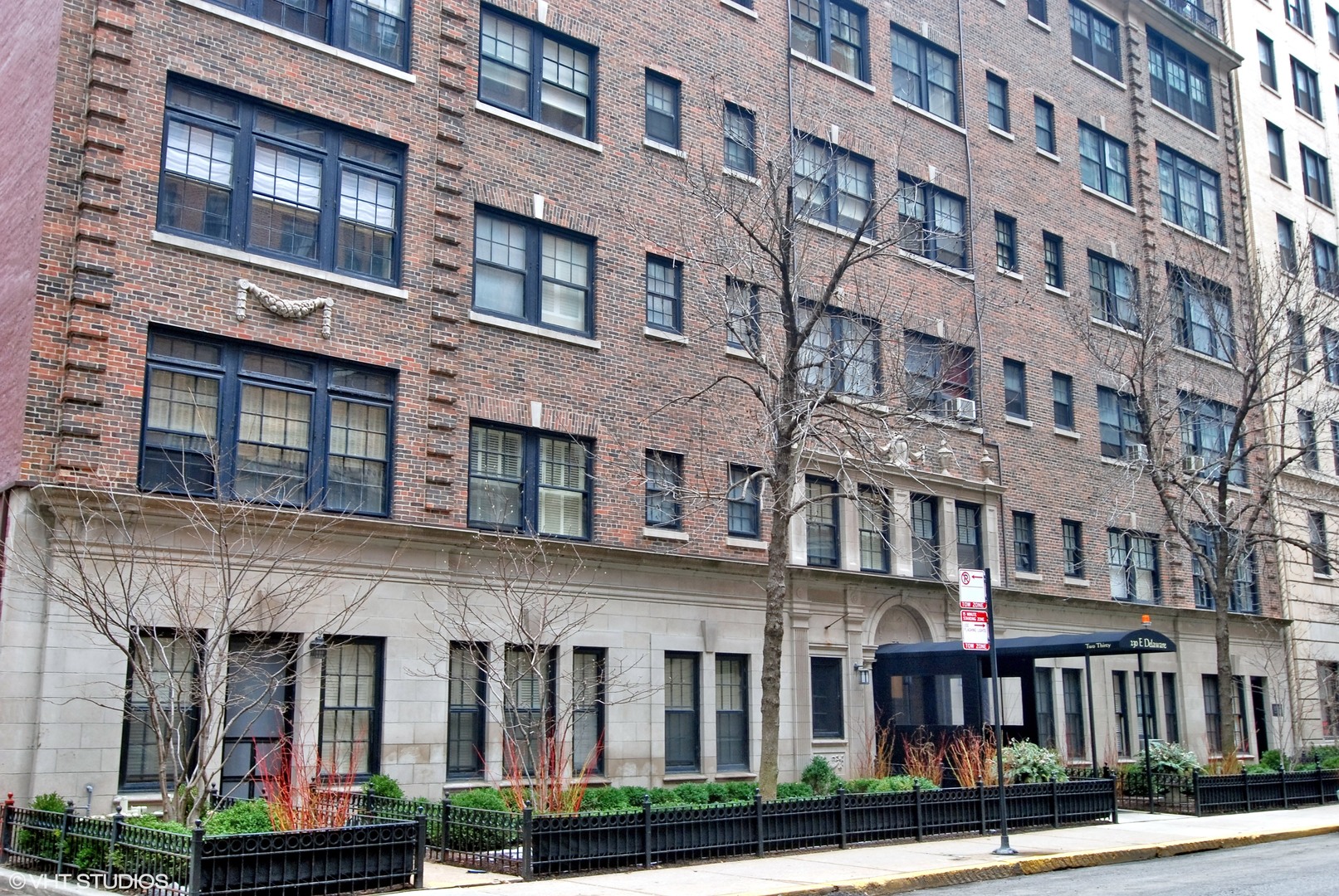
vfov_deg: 37.0
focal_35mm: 36
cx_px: 670
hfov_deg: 53.1
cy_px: 448
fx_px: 1341
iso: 200
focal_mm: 24
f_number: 8
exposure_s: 1/20
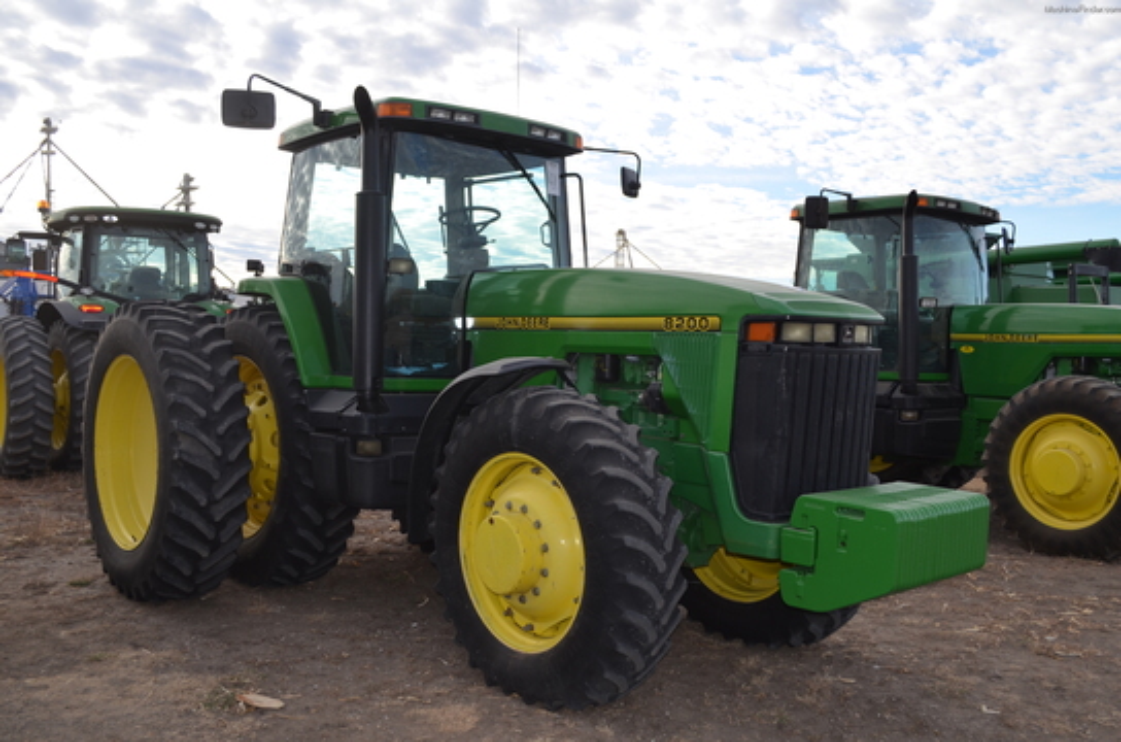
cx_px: 560
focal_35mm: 33
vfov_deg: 39.8
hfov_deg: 57.3
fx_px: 1025
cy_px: 371
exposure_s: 1/200
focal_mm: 22
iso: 100
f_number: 5.6
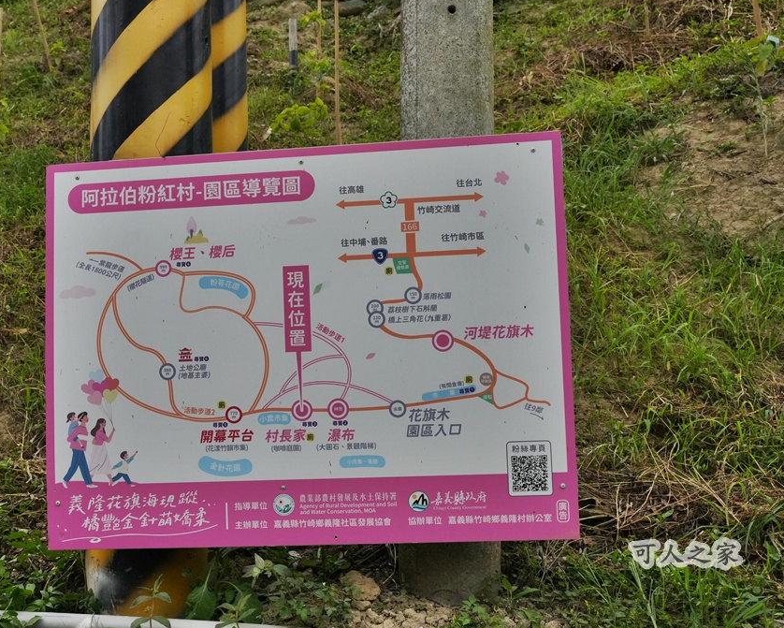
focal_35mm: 47
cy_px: 310
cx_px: 318
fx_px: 1094
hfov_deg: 39.3
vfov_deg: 32.0
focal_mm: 41.1
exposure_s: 1/3200
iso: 3200
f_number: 10
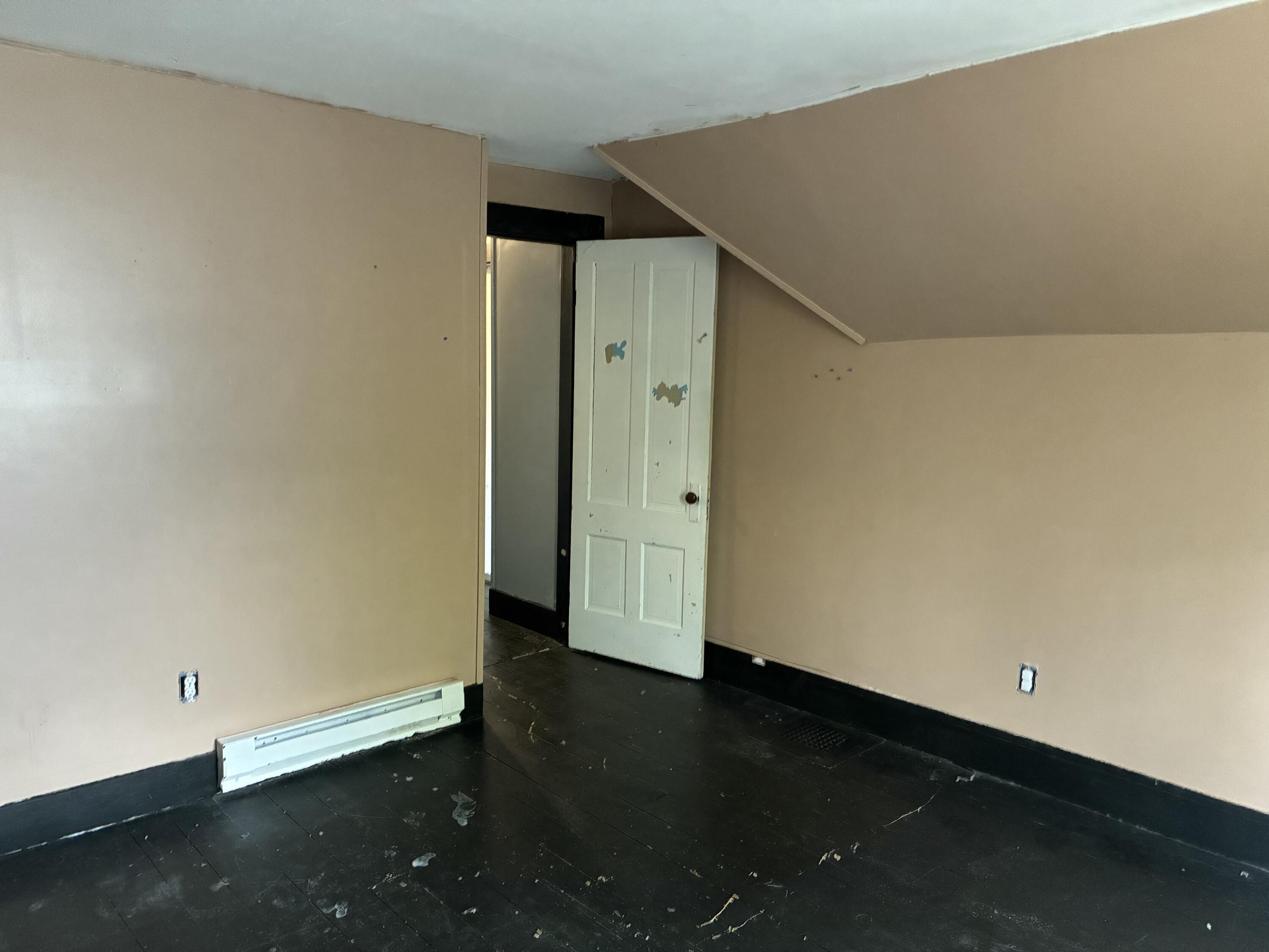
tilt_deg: -6.4
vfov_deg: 53.1
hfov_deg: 67.3
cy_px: 476
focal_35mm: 26
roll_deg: -0.9
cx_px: 634
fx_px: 953
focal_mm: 4.2
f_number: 1.64
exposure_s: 1/30
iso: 500
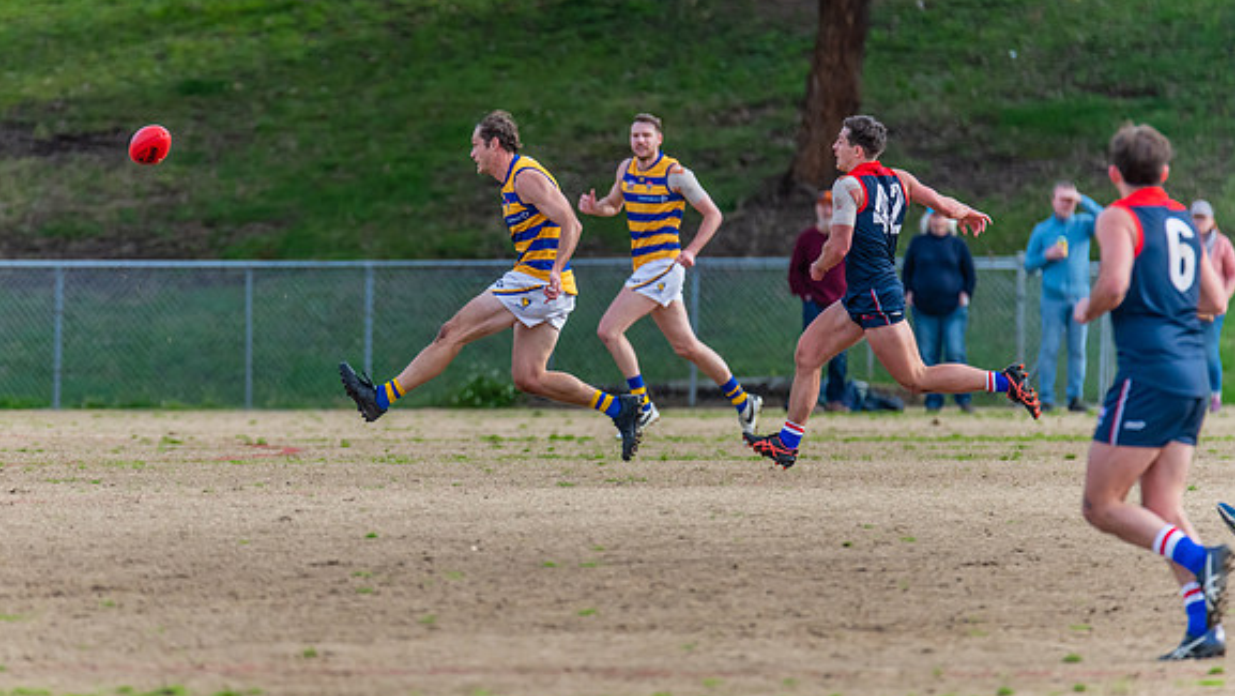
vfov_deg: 1.8
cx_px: 508
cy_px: 296
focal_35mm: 680
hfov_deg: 3.2
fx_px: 22275
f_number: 6.3
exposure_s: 1/1600
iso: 1100
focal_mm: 550
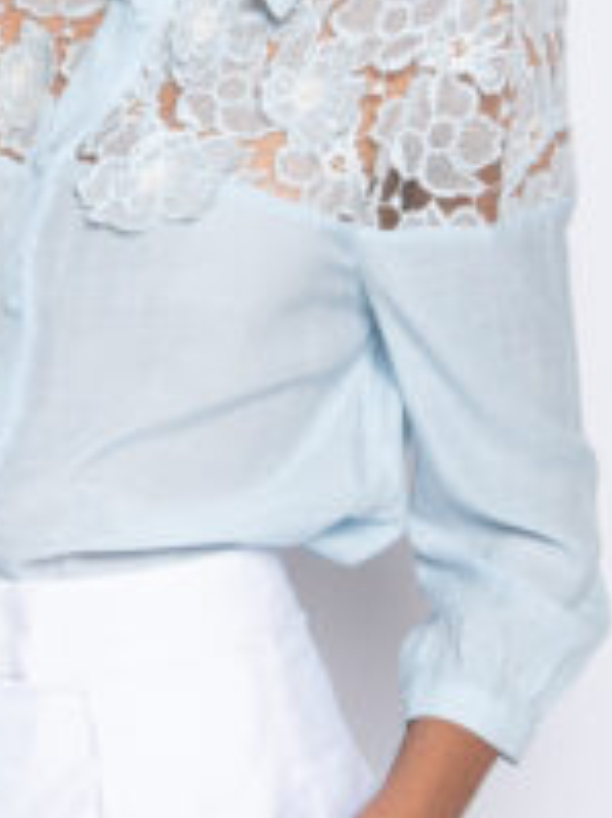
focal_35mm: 116
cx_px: 136
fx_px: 2737
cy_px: 380
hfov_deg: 12.7
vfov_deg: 17.0
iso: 320
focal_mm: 40
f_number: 6.3
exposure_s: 1/200
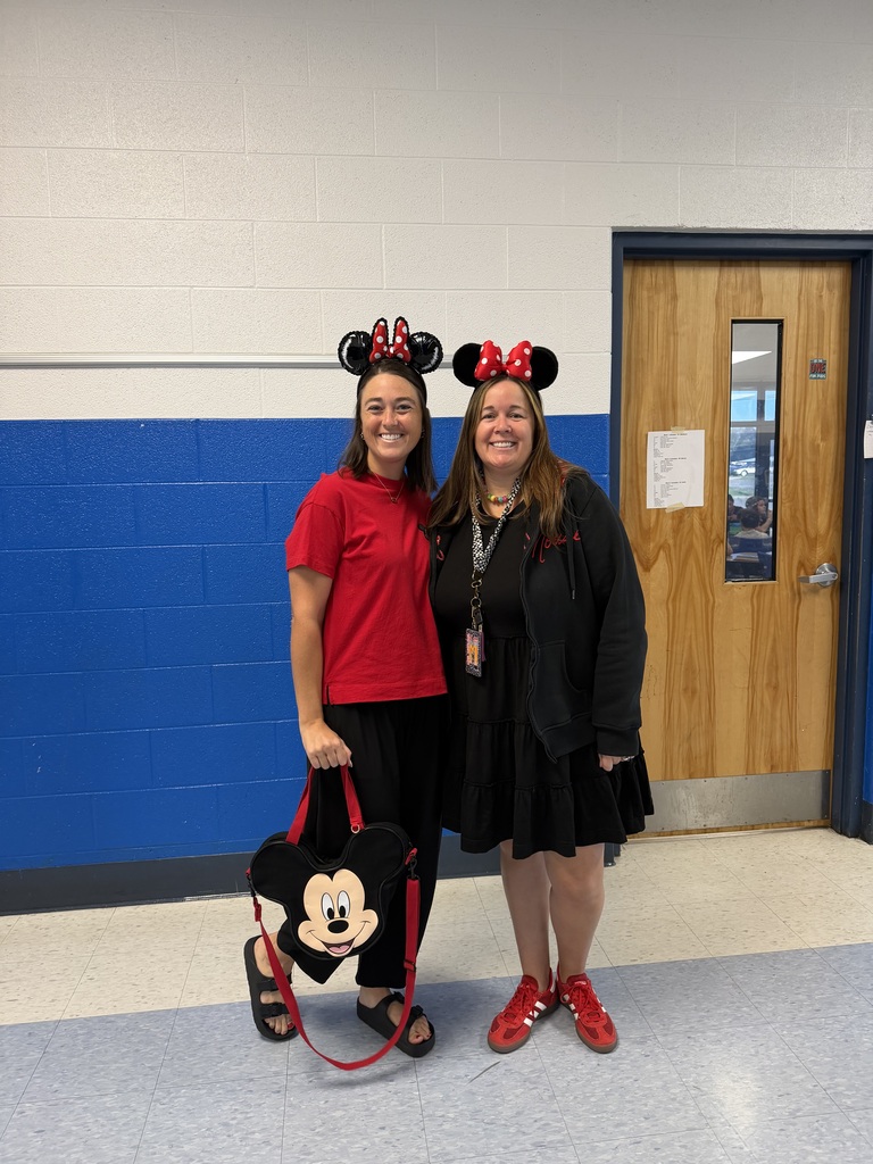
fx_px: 807
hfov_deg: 56.8
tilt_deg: -6.9
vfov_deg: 71.6
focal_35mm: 24
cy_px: 582
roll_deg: +0.2
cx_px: 436
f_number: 1.78
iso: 160
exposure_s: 1/60
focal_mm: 6.76
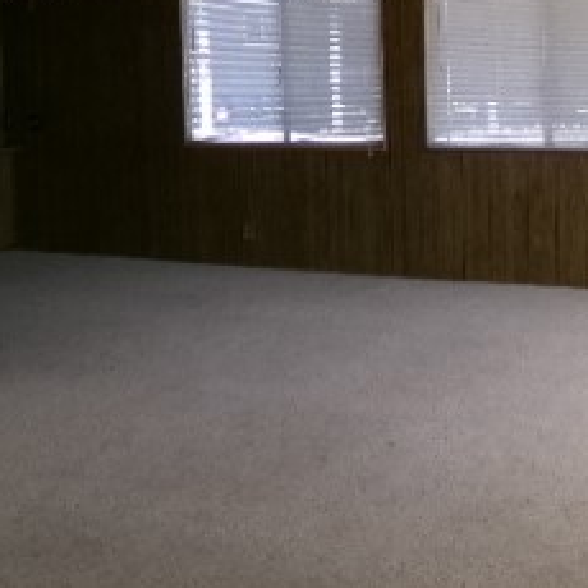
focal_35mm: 59
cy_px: 46
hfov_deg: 28.6
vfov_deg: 27.9
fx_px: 1134
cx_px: 447
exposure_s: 1/80
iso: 100
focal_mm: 4.3
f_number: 3.7
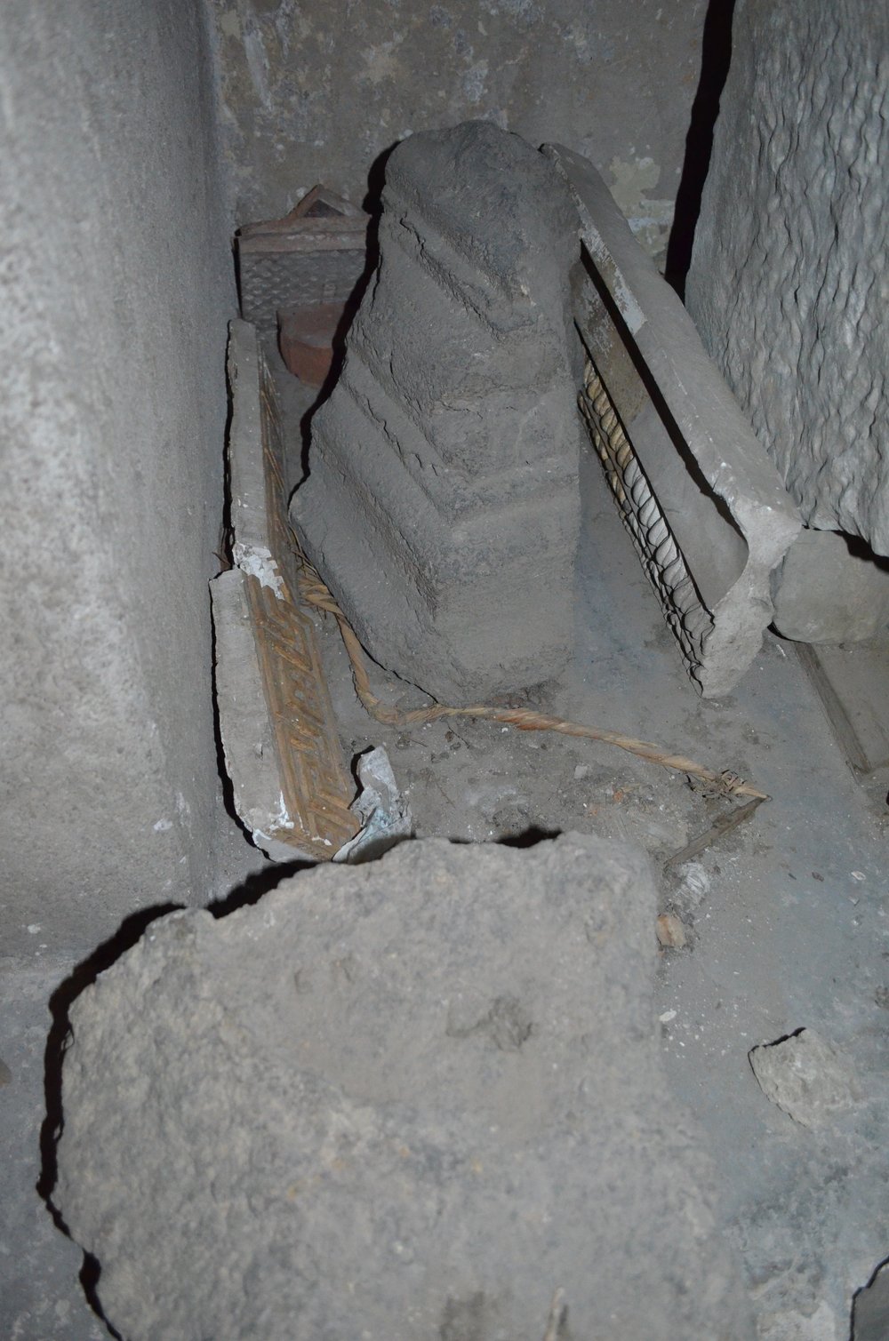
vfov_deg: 62.0
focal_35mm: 30
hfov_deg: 43.4
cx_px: 444
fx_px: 1116
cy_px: 670
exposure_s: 1/60
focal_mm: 20
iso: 3200
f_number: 3.8
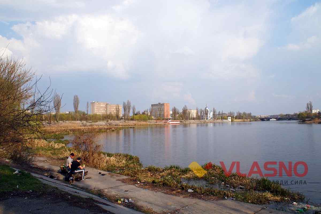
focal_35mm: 30
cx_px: 160
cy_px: 107
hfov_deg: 62.0
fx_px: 267
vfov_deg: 43.5
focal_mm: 20
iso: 100
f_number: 20
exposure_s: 1/50
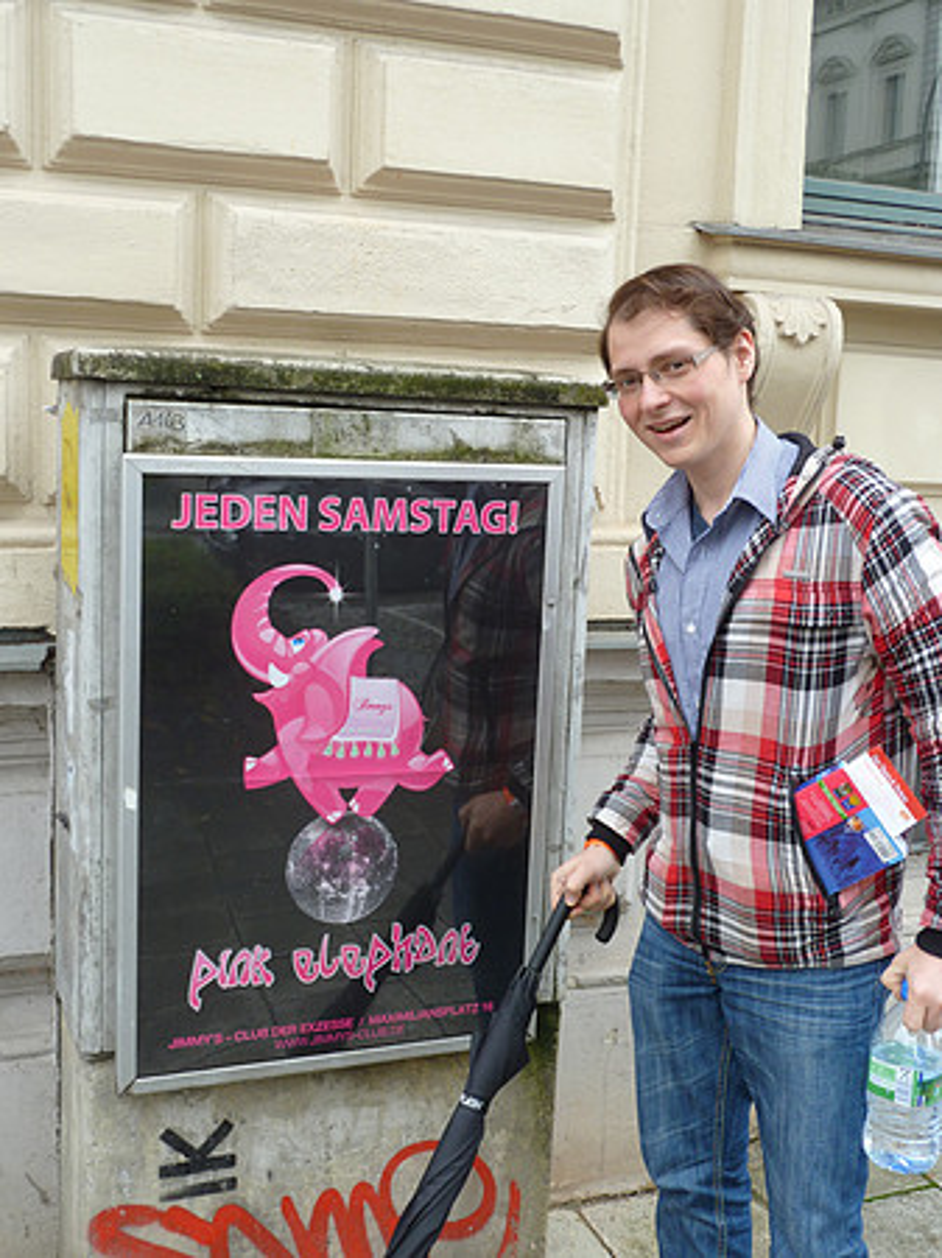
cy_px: 629
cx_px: 471
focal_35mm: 40
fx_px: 1453
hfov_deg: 35.9
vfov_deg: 46.8
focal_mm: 6.5
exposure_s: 1/125
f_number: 4
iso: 80
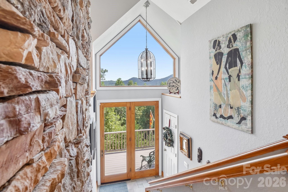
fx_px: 144
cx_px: 144
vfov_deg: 67.4
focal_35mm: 18
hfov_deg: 90.0
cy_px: 96
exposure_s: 1/30
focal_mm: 12
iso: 250
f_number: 8
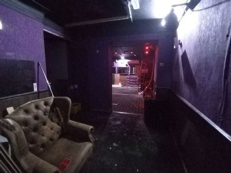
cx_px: 116
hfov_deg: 91.0
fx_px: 113
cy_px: 86
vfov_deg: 74.7
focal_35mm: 17
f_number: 2.2
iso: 2768
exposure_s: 1/11.1
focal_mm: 1.42
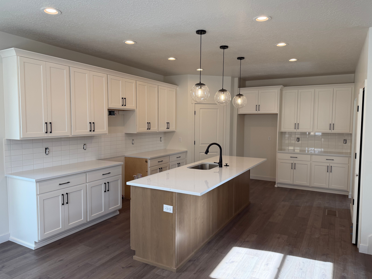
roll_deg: -0.9
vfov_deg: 54.9
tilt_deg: -4.0
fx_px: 269
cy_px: 139
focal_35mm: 25
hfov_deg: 69.4
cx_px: 184
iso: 100
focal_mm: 6.76
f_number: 1.78
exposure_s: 1/370
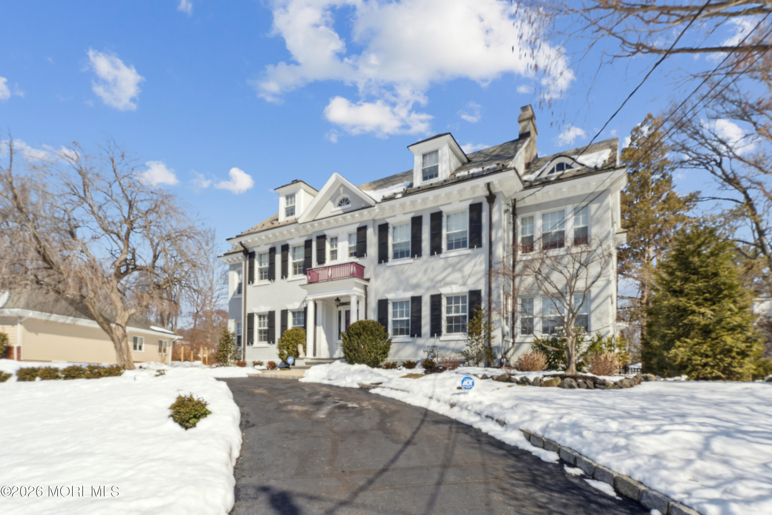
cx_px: 386
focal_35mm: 17
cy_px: 258
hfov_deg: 93.6
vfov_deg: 70.8
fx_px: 362
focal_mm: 16.9
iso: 100
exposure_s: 1/20
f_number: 22
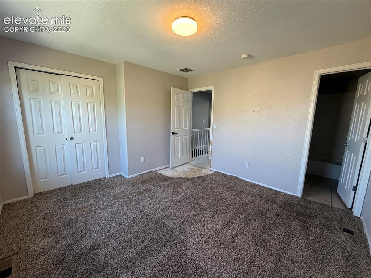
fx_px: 150
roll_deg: -0.3
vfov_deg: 85.6
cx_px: 186
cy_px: 139
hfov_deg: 102.1
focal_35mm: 14
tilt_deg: -7.4
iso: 160
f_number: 2.2
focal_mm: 2.22
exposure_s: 1/120
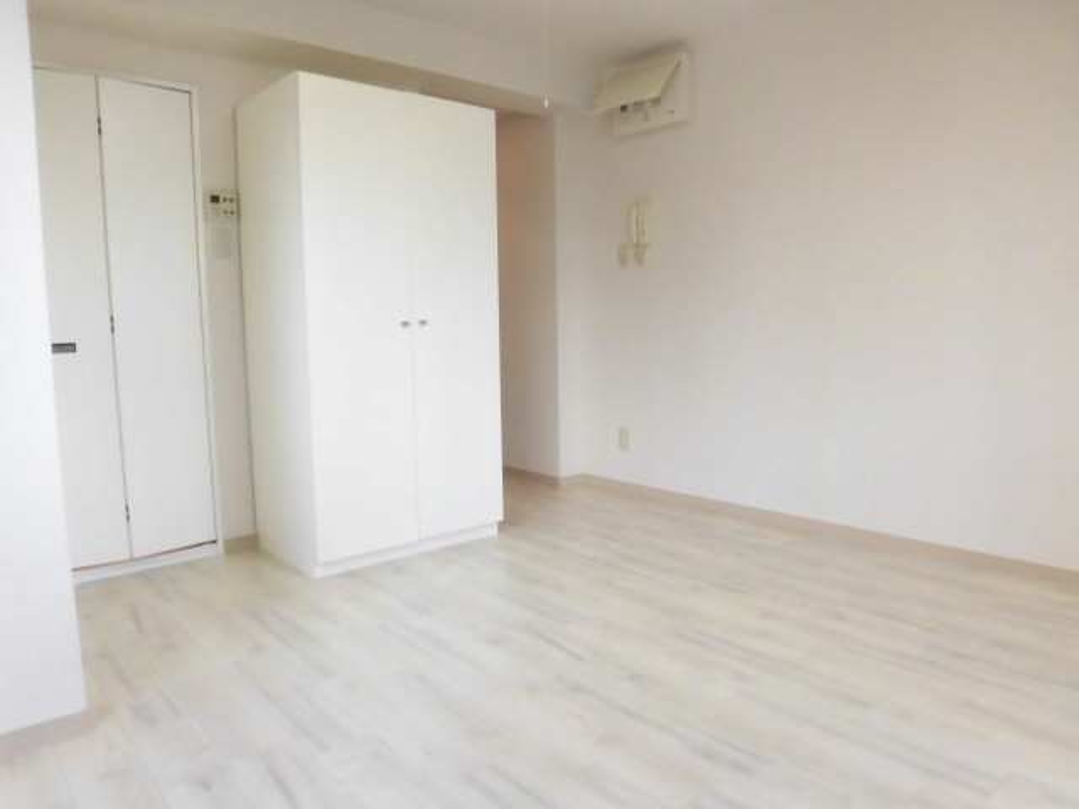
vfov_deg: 56.8
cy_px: 404
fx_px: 748
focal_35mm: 24
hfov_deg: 71.6
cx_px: 540
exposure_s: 1/50
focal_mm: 4.3
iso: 200
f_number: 3.1
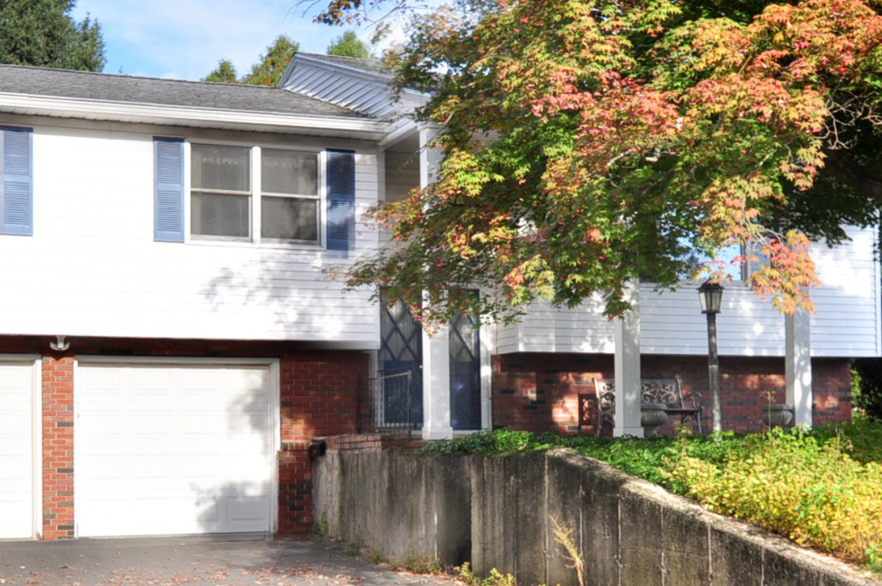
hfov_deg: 35.7
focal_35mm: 56
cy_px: 371
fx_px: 1370
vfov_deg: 24.1
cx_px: 404
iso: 320
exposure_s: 1/160
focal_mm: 20
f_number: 8
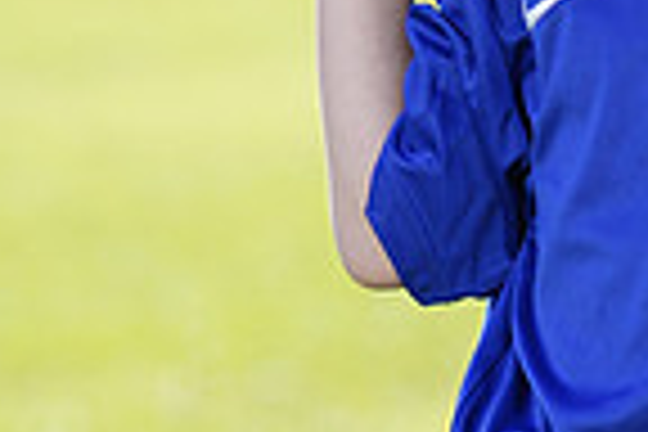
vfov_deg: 2.2
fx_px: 11195
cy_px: -209
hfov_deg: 3.3
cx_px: 801
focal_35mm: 622
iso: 100
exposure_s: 1/250
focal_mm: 154
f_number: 5
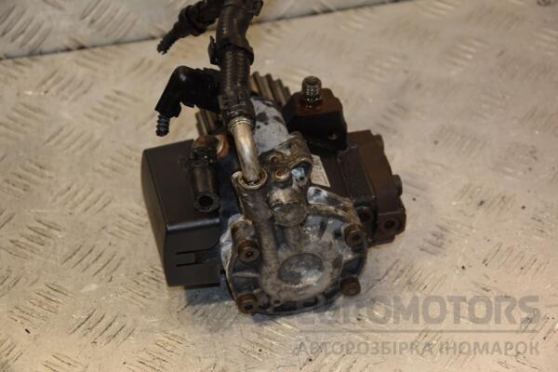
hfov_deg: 19.5
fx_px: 1627
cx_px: 279
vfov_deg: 13.0
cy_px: 186
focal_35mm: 105
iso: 800
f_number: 5.3
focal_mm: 70
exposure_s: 1/200
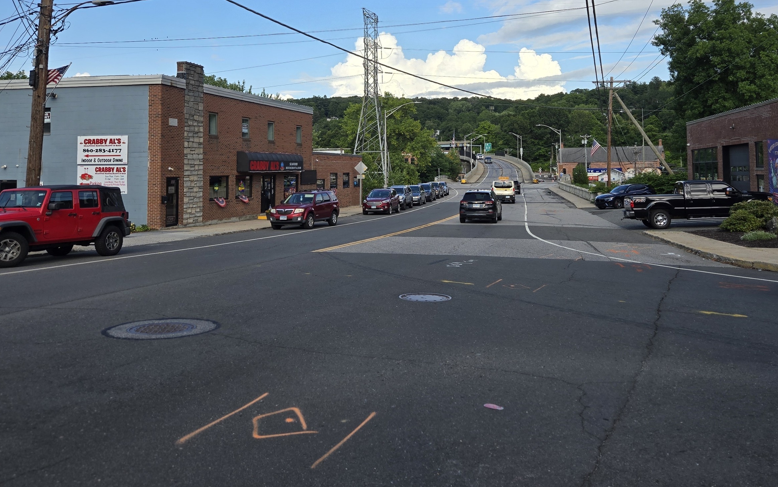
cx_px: 438
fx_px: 679
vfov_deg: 38.7
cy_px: 138
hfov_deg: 59.5
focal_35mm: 32
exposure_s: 1/1437
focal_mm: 5.4
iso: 25
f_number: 1.8
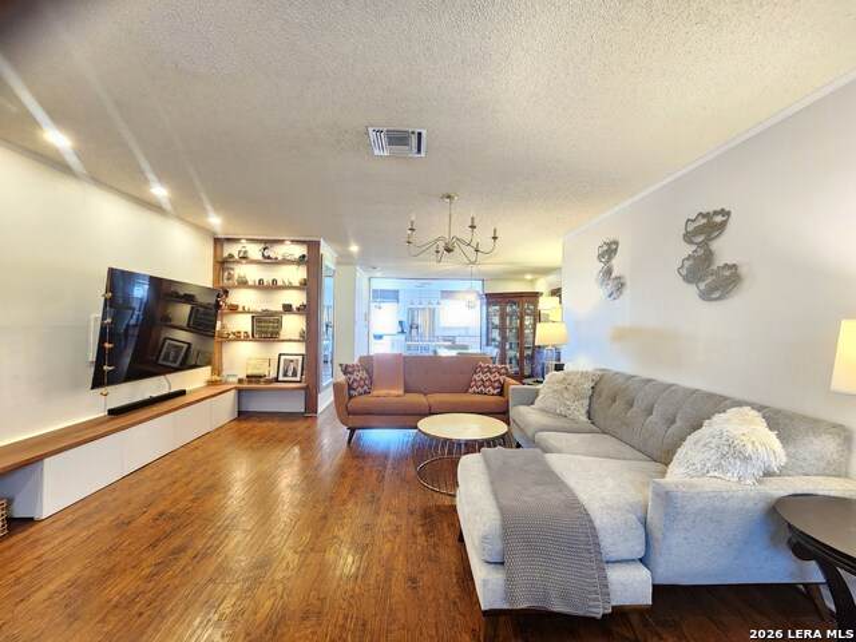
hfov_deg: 106.2
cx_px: 428
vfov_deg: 89.9
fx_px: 321
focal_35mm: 13
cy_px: 321
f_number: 2.2
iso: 400
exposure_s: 1/30
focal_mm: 2.2
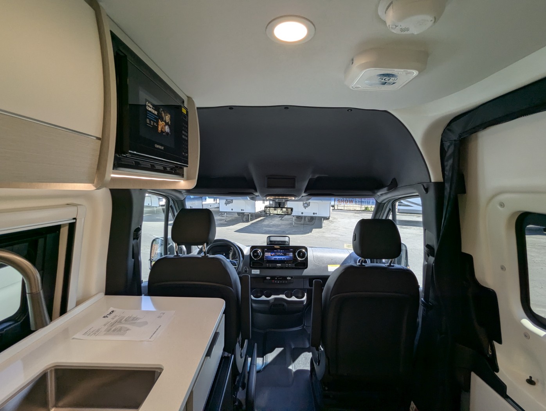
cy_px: 206
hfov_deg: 94.4
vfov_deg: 78.2
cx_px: 273
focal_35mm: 16
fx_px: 253
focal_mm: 2.35
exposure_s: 1/267
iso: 48
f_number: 2.2
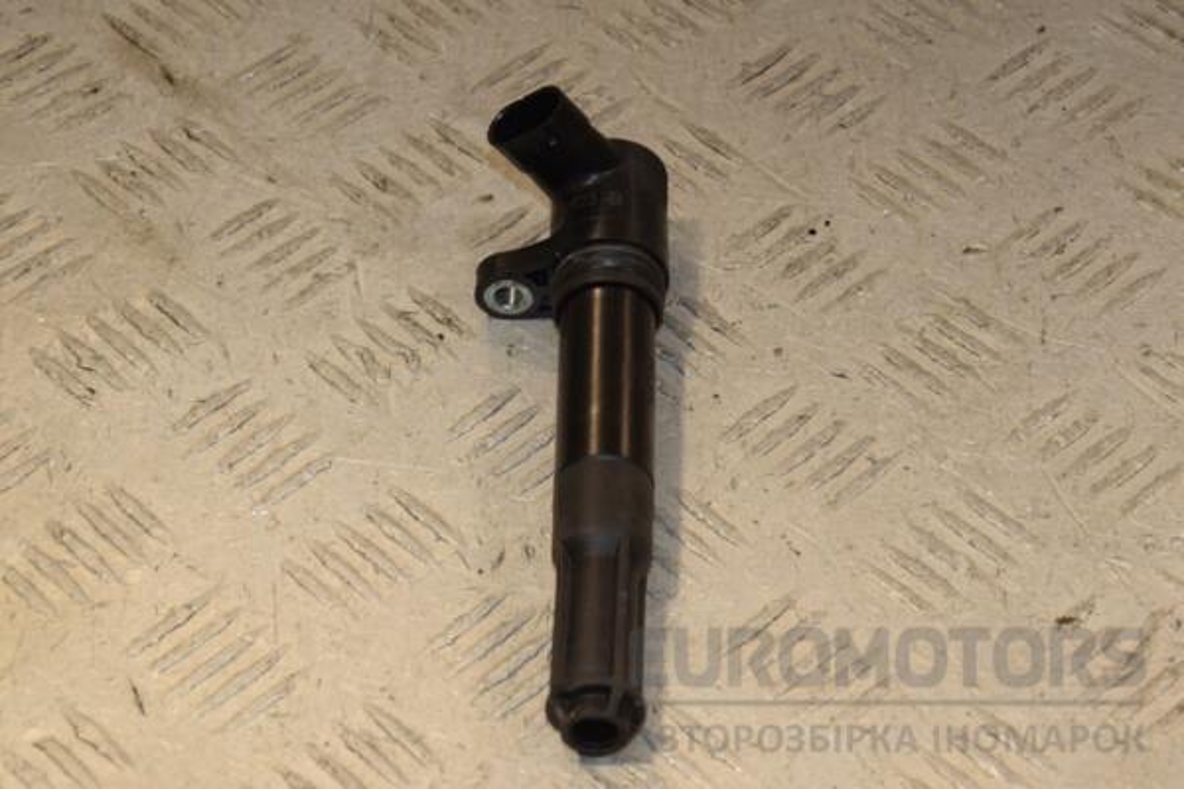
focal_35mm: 105
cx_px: 592
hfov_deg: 19.5
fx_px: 3453
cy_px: 394
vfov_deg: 13.0
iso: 800
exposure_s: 1/200
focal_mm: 70
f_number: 9
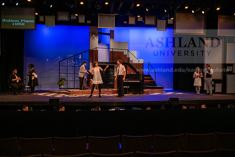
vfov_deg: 41.1
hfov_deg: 58.7
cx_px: 118
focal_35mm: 32
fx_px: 209
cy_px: 78
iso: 3200
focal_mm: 32
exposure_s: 1/200
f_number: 3.5
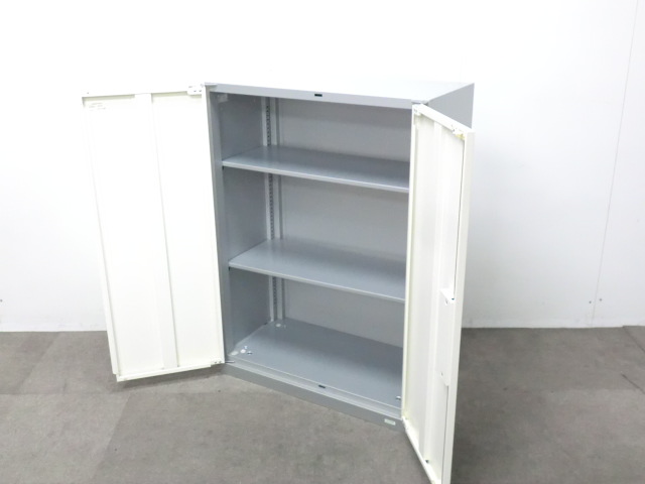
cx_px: 322
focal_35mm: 38
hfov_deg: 49.0
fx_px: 708
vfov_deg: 37.7
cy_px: 242
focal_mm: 6.9
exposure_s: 1/30
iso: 800
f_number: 3.9
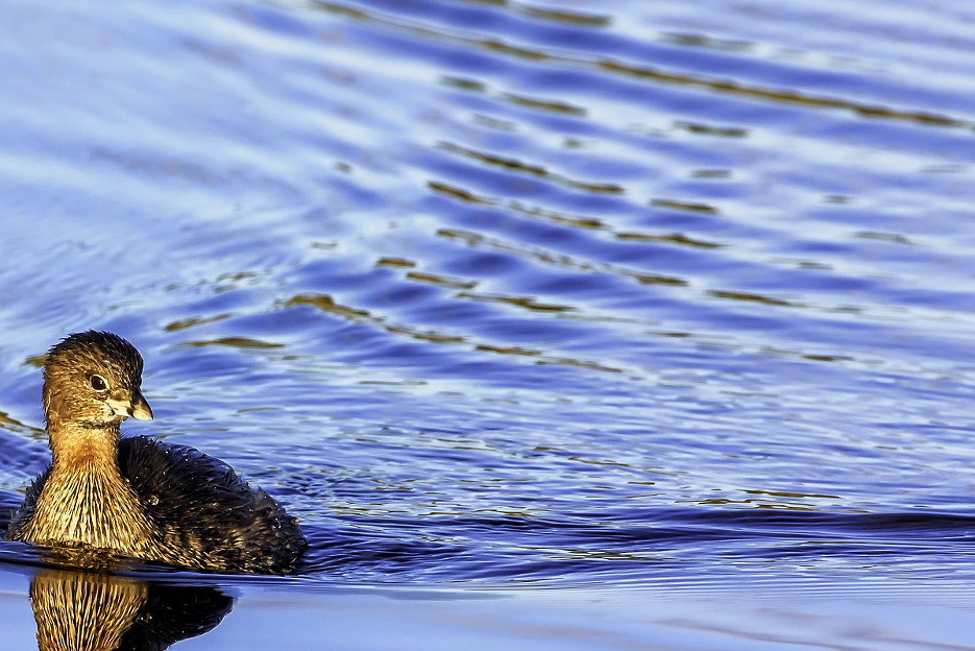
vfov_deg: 0.9
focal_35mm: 1454
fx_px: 39389
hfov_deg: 1.4
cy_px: 341
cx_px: 364
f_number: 11
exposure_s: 1/640
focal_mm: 850
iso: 640
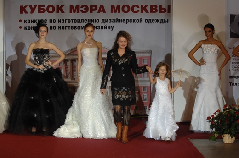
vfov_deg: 11.7
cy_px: 79
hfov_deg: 17.5
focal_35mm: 117
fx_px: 776
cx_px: 120
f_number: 5
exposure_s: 1/160
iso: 640
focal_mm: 78
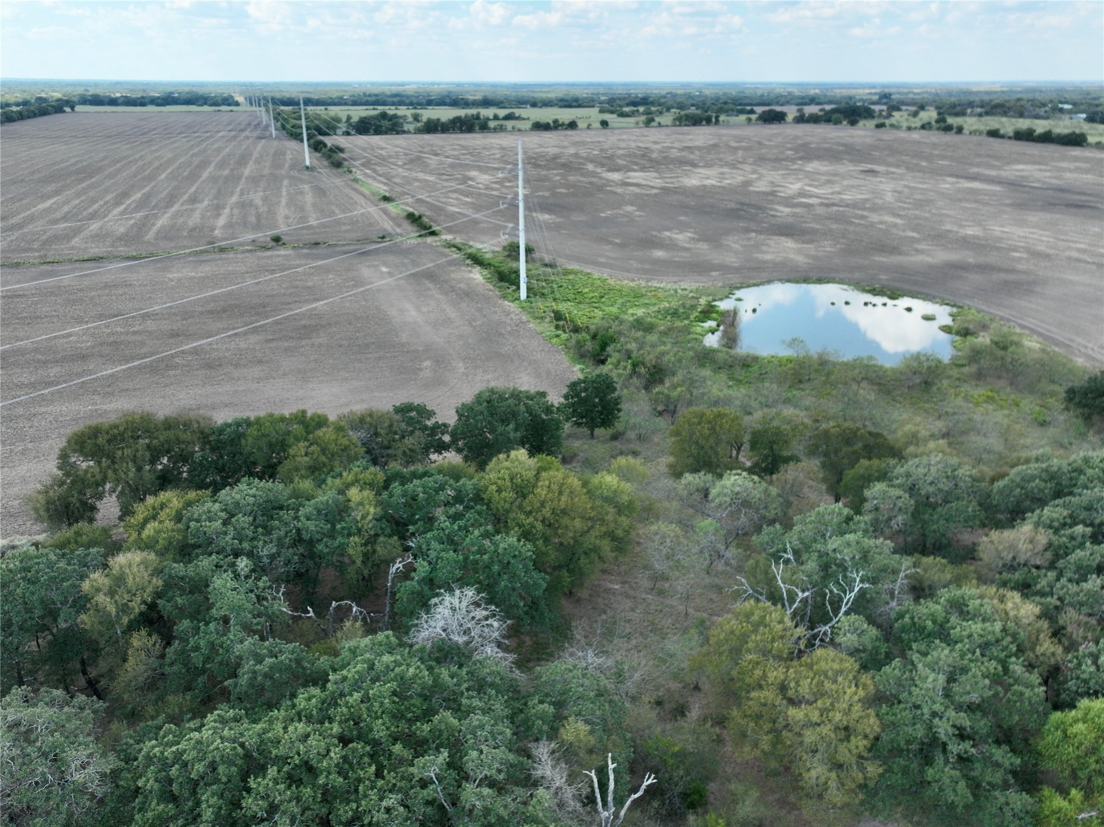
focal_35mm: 24
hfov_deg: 71.6
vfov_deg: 56.8
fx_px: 765
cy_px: 414
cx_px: 552
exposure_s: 1/1250
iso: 250
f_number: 2.8
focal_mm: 12.29
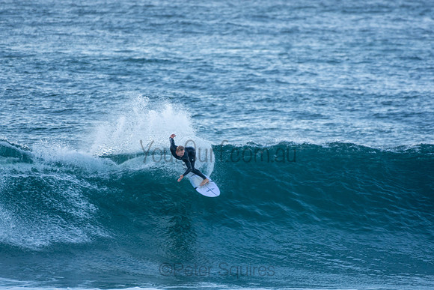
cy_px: 145
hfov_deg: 2.7
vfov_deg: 1.8
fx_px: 9043
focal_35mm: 750
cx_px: 217
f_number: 5.6
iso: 450
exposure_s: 1/400
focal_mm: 500
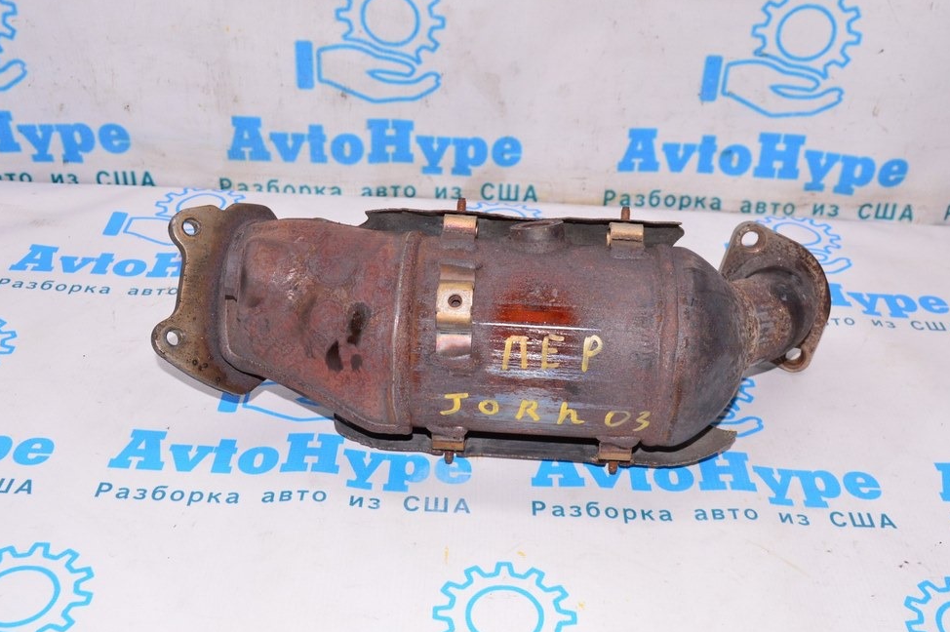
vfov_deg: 32.6
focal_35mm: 41
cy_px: 326
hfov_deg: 47.4
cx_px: 495
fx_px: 1081
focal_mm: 26
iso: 1600
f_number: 8
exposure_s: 1/160
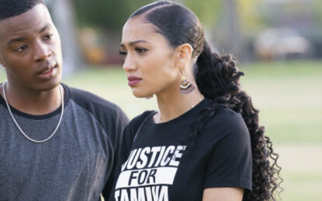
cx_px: 144
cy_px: 185
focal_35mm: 444
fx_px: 3896
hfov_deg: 4.7
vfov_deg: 3.0
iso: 3200
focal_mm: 200
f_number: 5
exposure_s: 1/320
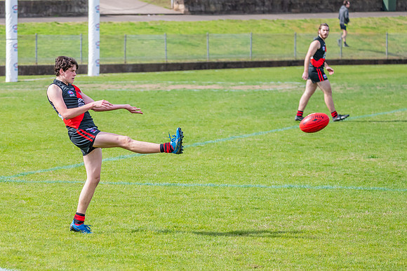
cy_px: 190
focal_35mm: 219
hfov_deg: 9.4
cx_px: 113
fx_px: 2474
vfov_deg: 6.3
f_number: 6.3
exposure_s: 1/1600
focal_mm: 150
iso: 800
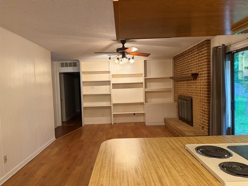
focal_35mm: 24
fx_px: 172
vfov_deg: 56.8
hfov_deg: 71.6
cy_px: 93
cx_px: 124
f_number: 1.78
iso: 250
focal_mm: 6.76
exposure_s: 1/60
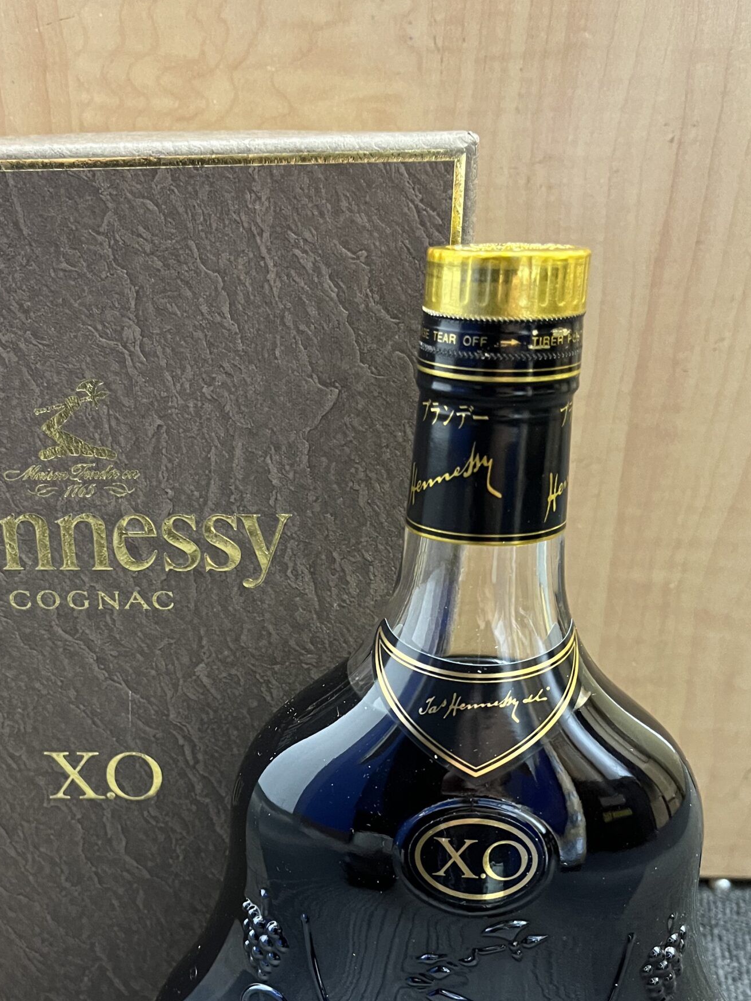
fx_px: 1099
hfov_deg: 37.3
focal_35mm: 38
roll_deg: +1.0
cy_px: 691
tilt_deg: -25.8
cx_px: 243
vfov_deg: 47.9
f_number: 1.6
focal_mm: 5.1
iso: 400
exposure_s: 1/33
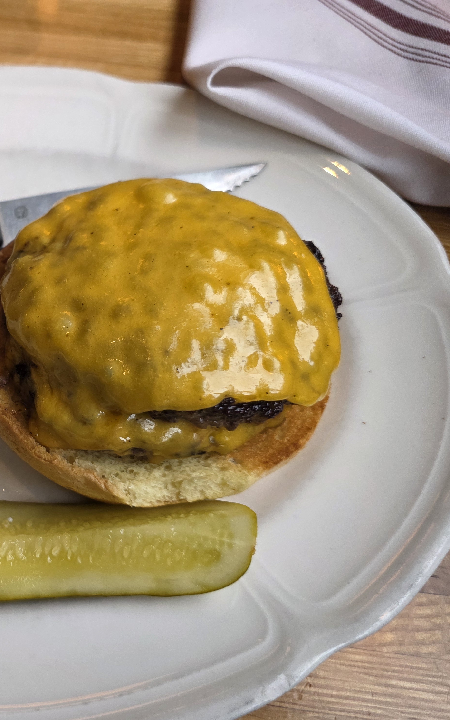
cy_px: 365
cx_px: -17
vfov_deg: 58.1
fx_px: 648
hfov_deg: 34.3
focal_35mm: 33
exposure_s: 1/120
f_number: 1.7
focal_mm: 6.3
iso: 200
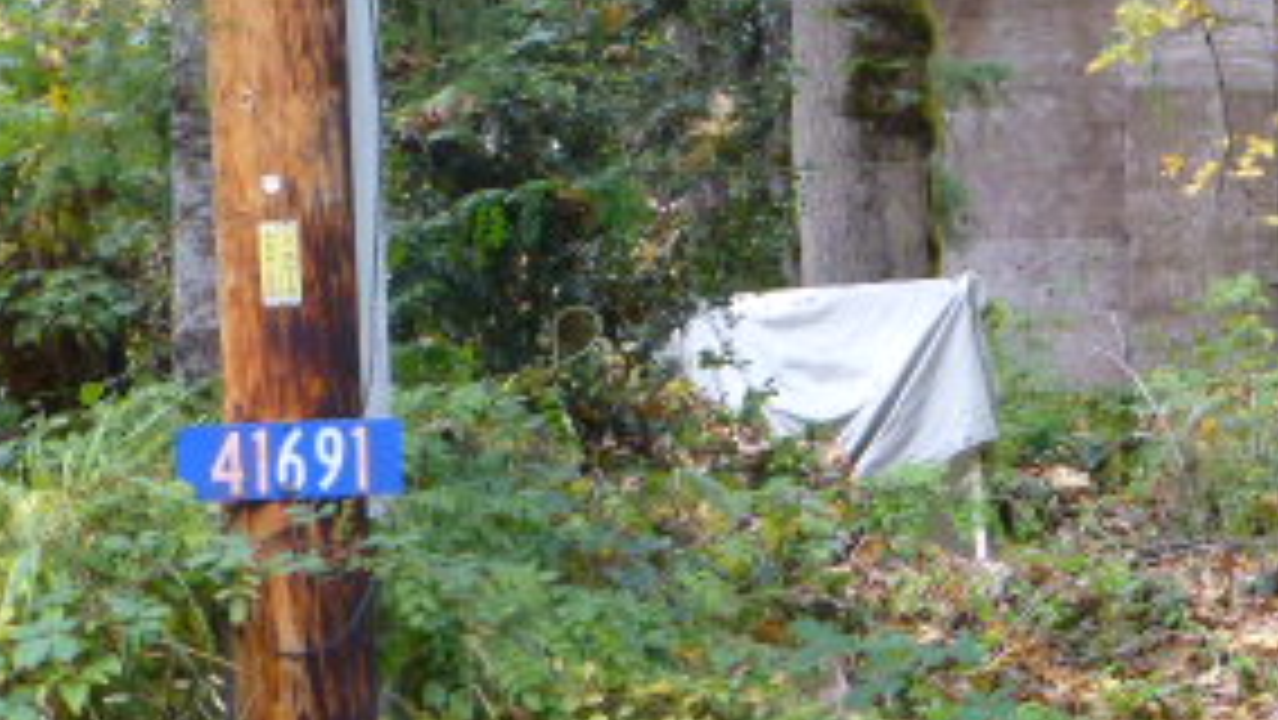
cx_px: 1377
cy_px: 189
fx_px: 5153
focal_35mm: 152
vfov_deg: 8.0
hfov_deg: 13.9
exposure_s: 1/60
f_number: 4.8
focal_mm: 11
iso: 250
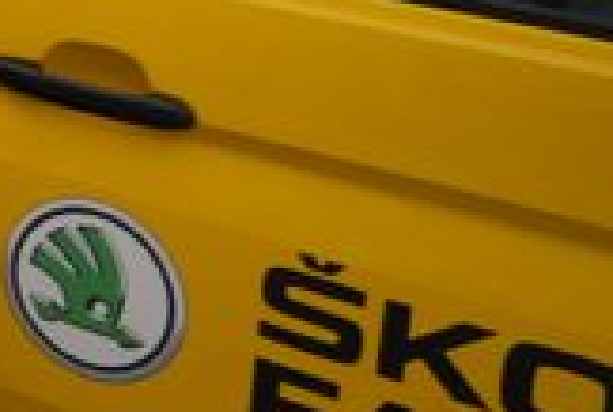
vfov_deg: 12.7
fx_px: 1759
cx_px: -702
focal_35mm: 103
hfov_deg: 15.0
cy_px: -212
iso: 125
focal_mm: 24
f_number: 5.6
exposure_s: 1/200
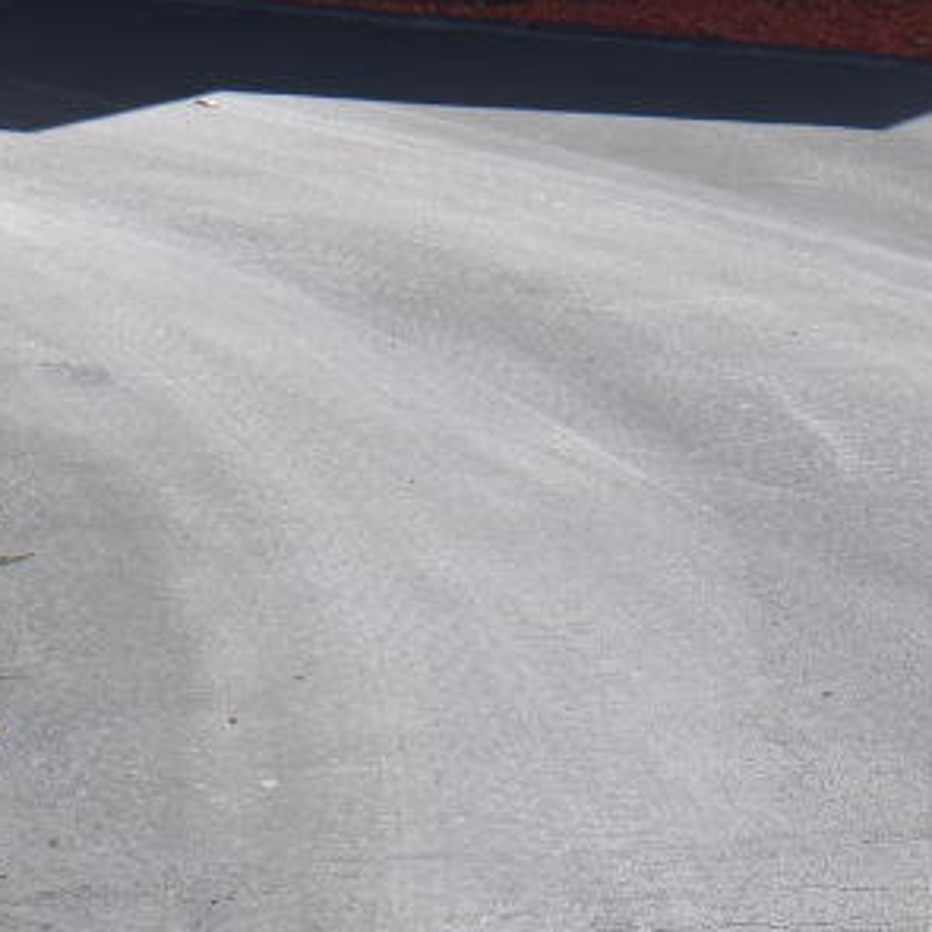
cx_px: 370
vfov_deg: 12.7
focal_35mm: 126
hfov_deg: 13.8
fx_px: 3838
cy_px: -698
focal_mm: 18
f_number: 10
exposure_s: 1/200
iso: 100
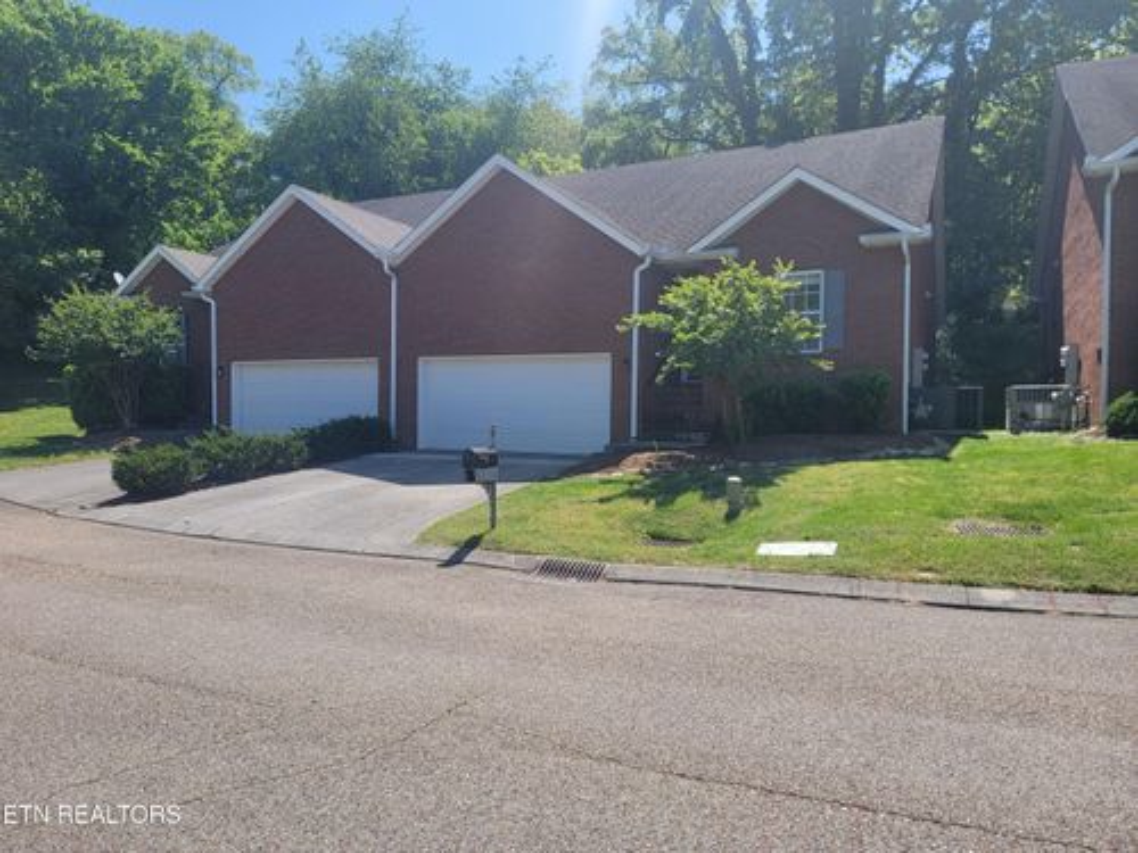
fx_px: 789
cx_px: 569
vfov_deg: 56.8
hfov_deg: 71.6
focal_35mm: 24
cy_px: 426
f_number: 1.8
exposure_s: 1/624
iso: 16
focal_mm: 6.7
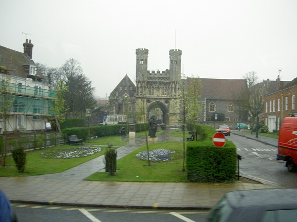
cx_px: 148
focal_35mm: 39
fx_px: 335
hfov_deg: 47.9
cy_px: 111
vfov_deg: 36.8
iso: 200
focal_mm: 8
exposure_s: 1/100
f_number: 2.8
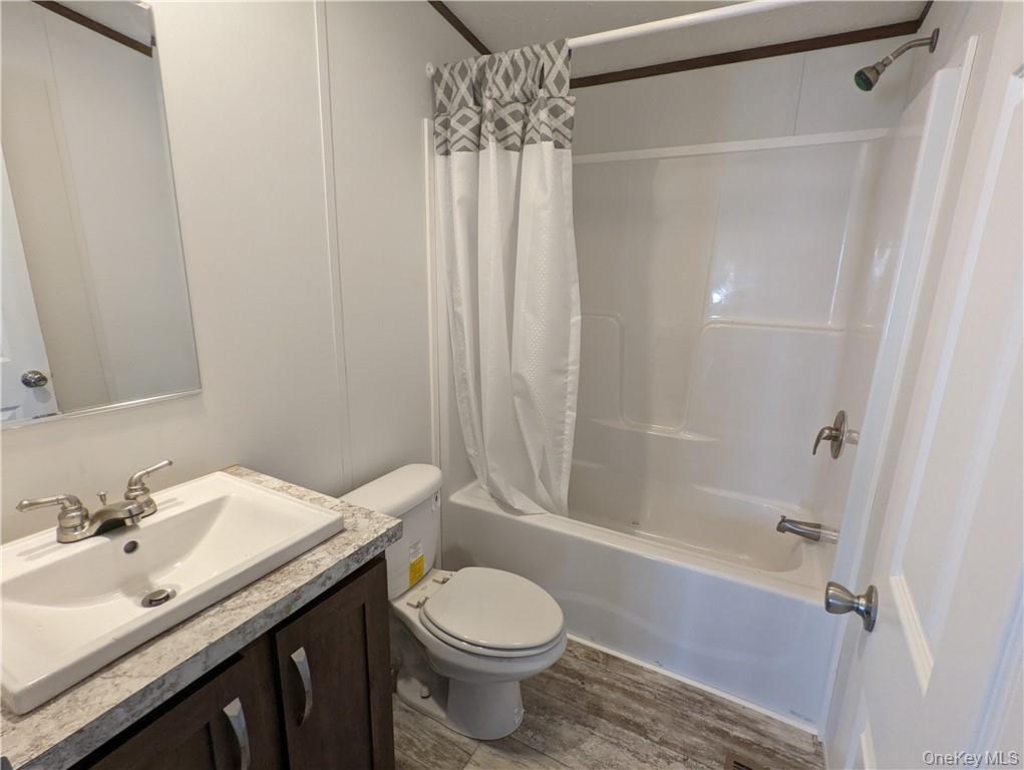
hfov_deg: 94.4
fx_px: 474
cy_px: 385
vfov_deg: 78.2
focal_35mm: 16
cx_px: 512
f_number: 2.2
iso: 257
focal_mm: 2.35
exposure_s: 1/120
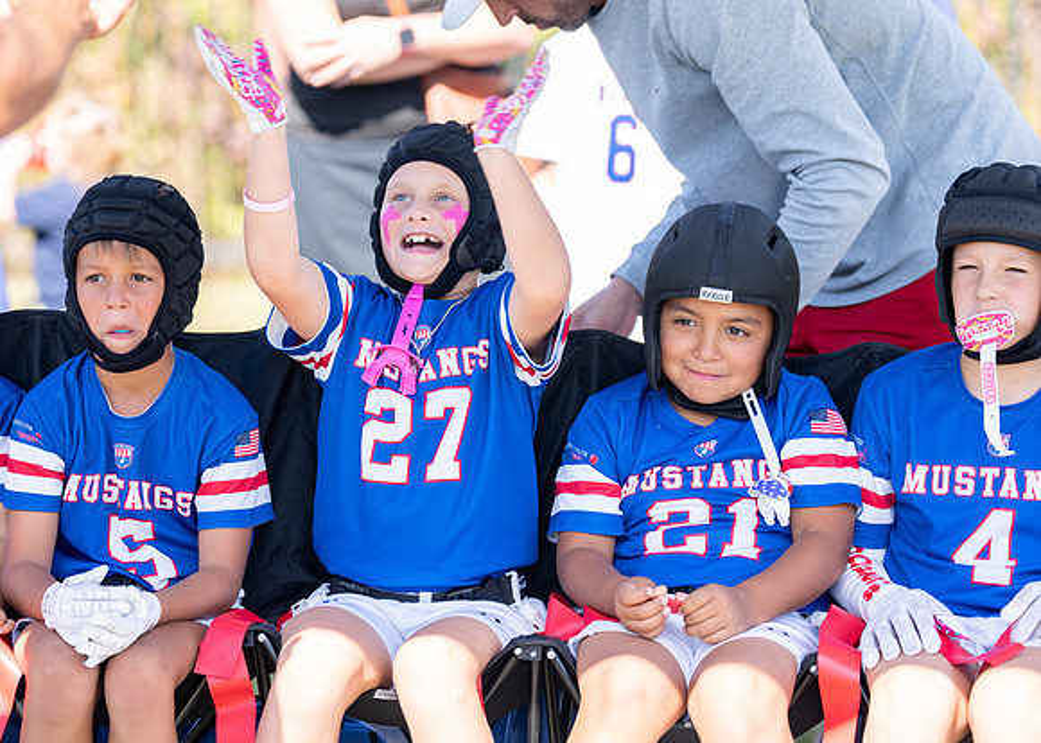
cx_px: 403
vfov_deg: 8.5
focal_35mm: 169
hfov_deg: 11.9
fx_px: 4993
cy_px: 324
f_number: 2.8
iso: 100
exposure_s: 1/500
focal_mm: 135
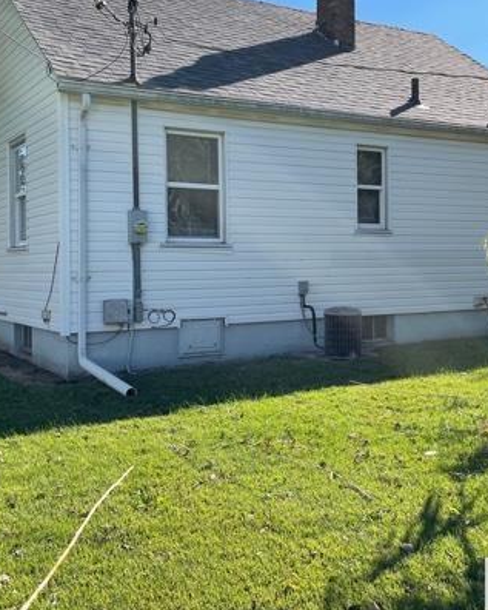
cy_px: 266
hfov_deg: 36.5
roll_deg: +1.2
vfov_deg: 44.7
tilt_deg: +0.2
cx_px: 226
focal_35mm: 41
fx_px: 740
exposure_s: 1/1770
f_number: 1.6
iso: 32
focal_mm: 4.2
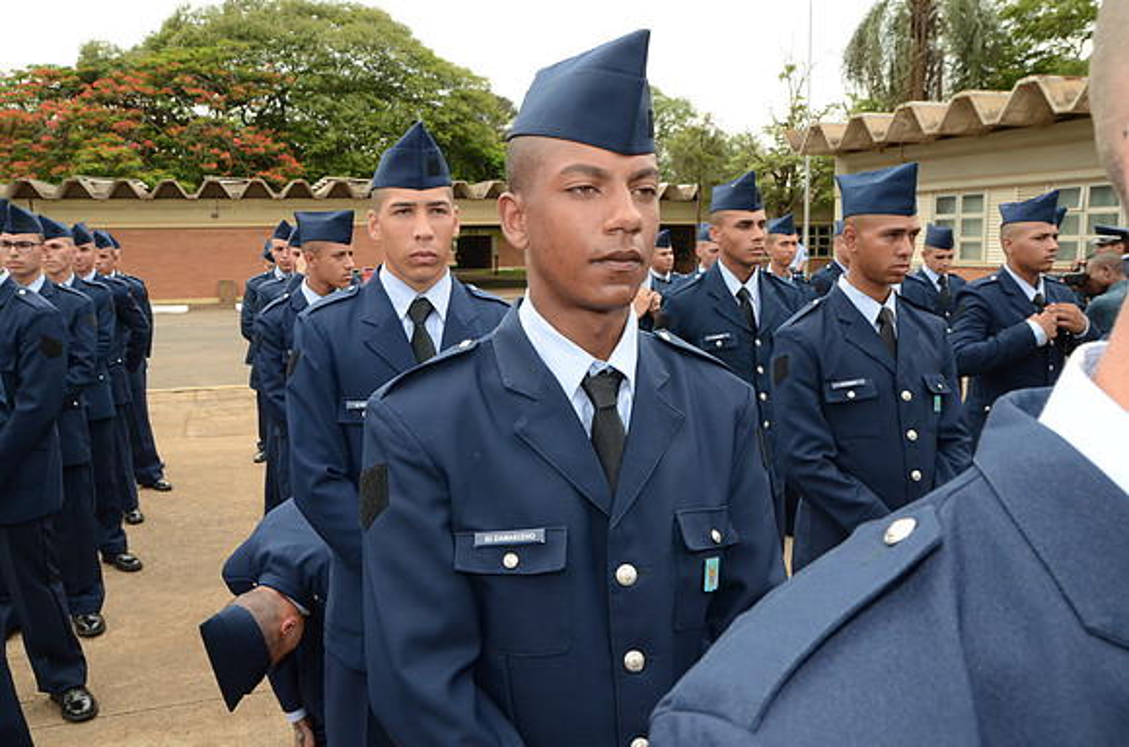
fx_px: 939
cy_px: 374
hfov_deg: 62.0
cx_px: 564
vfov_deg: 43.4
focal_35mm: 30
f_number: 9
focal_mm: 20
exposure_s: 1/250
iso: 320
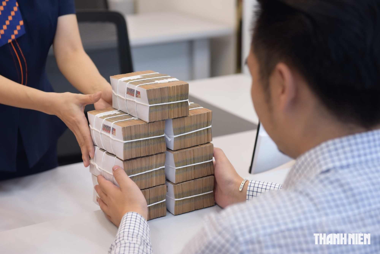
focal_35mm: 70
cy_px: 127
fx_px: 739
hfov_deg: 28.8
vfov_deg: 19.5
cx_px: 190
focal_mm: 70
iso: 1000
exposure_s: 1/160
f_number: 4
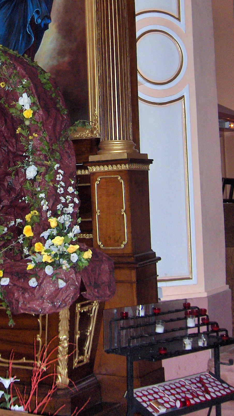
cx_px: 3
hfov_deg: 17.1
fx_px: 761
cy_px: 86
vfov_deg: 29.9
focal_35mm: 69
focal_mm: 8
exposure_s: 1/60
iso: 119
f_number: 2.8
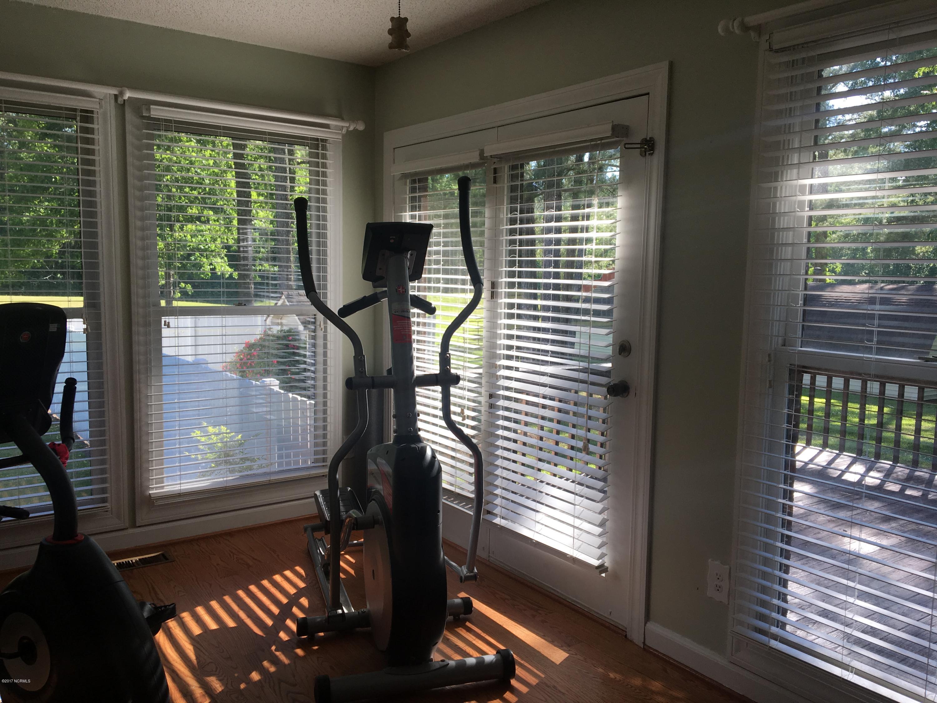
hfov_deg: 61.7
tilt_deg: -6.4
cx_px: 468
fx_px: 785
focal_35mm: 29
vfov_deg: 48.2
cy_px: 352
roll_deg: -0.8
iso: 25
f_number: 2.2
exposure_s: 1/154
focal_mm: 4.15
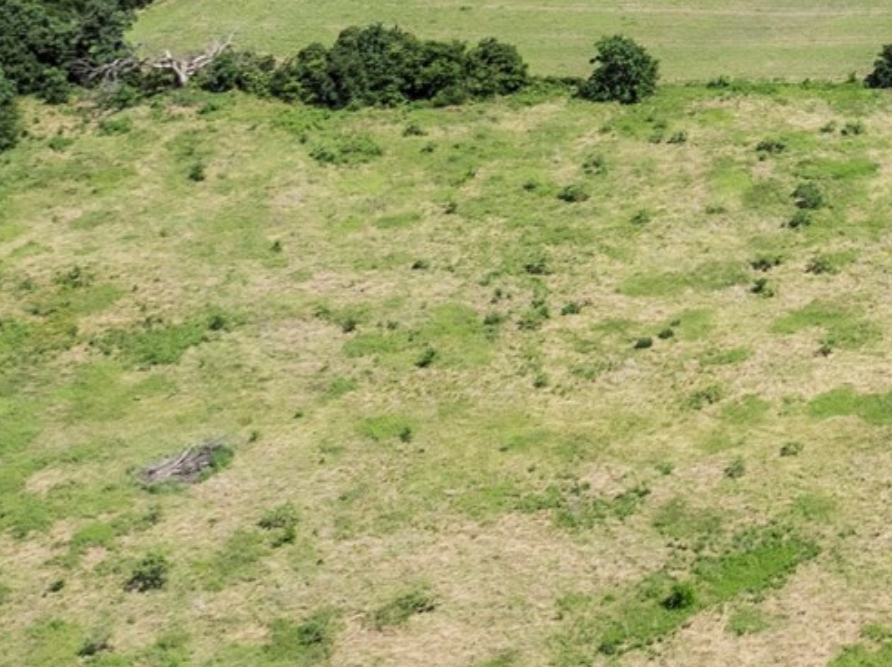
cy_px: -80
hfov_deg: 16.6
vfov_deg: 14.4
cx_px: 1571
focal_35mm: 100
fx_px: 2574
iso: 110
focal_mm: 12.29
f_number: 2.8
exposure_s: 1/3200
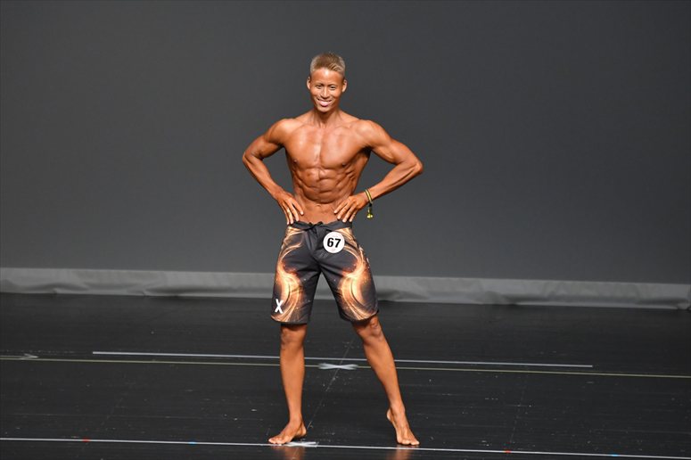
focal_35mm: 315
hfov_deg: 6.5
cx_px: 346
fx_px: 6043
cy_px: 230
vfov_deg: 4.4
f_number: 5.6
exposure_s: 1/400
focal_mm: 210
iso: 2500
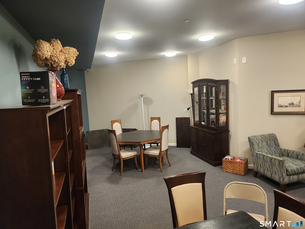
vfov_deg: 56.8
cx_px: 152
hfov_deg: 71.6
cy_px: 114
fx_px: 211
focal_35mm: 24
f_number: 1.8
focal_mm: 5
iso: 640
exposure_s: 1/120
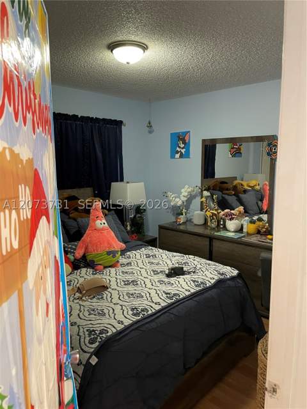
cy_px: 204
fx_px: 307
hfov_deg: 53.1
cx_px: 154
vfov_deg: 67.3
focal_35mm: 26
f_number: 1.6
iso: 200
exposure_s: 1/40
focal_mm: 4.2
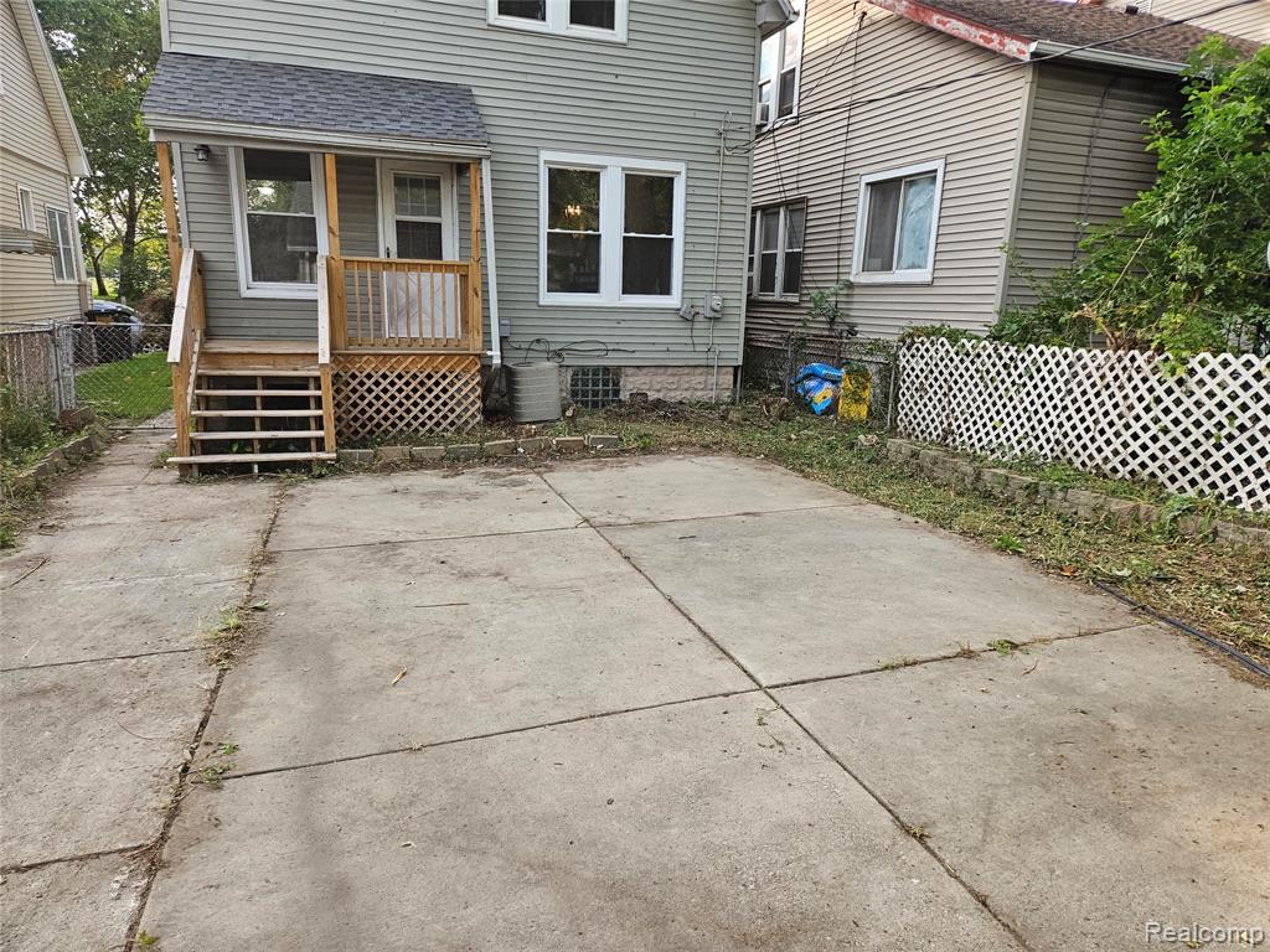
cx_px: 635
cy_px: 476
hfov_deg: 73.9
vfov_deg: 58.9
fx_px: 844
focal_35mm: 23
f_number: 1.8
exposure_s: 1/420
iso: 40
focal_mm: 5.4
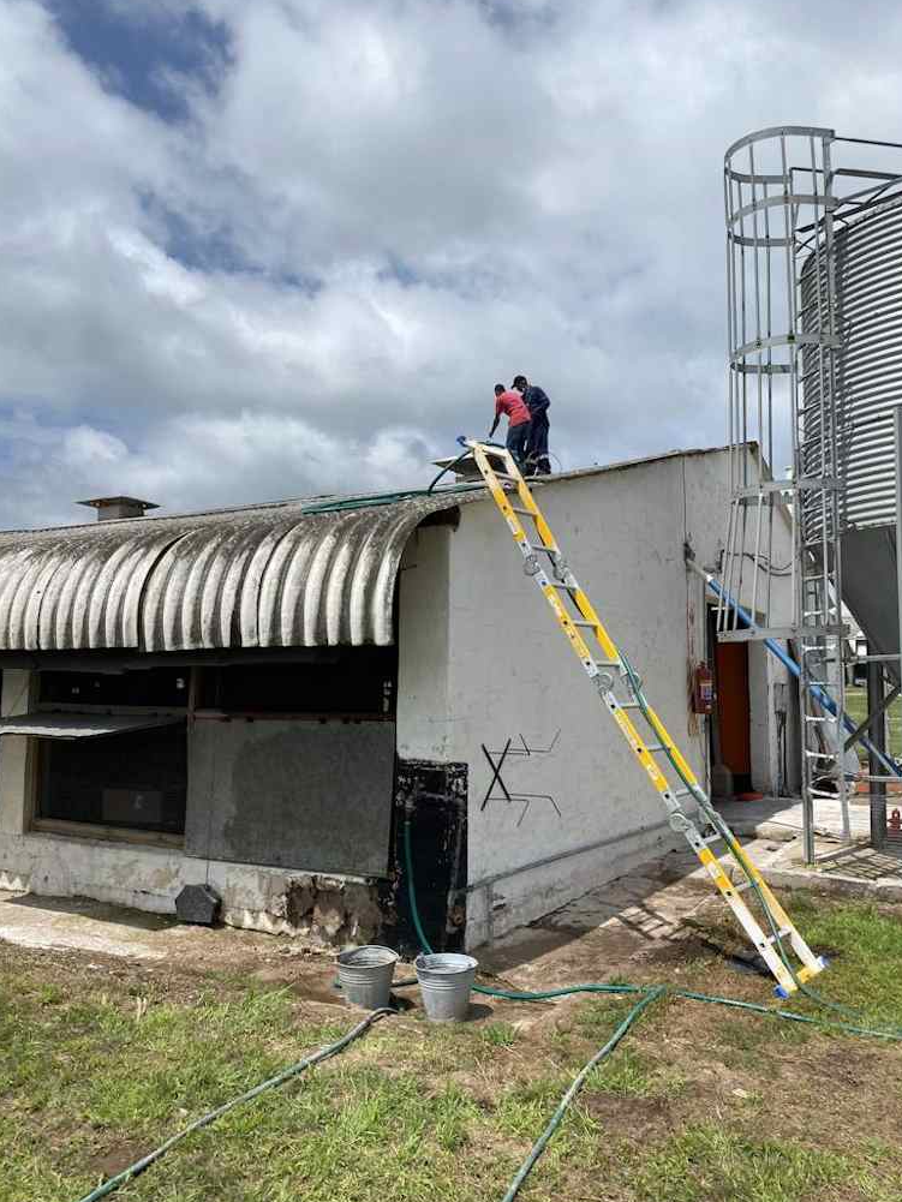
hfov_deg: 51.4
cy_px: 609
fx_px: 938
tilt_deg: +7.6
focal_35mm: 27
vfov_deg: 65.3
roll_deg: +0.2
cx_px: 443
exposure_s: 1/5747
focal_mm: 4.25
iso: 32
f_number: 1.8
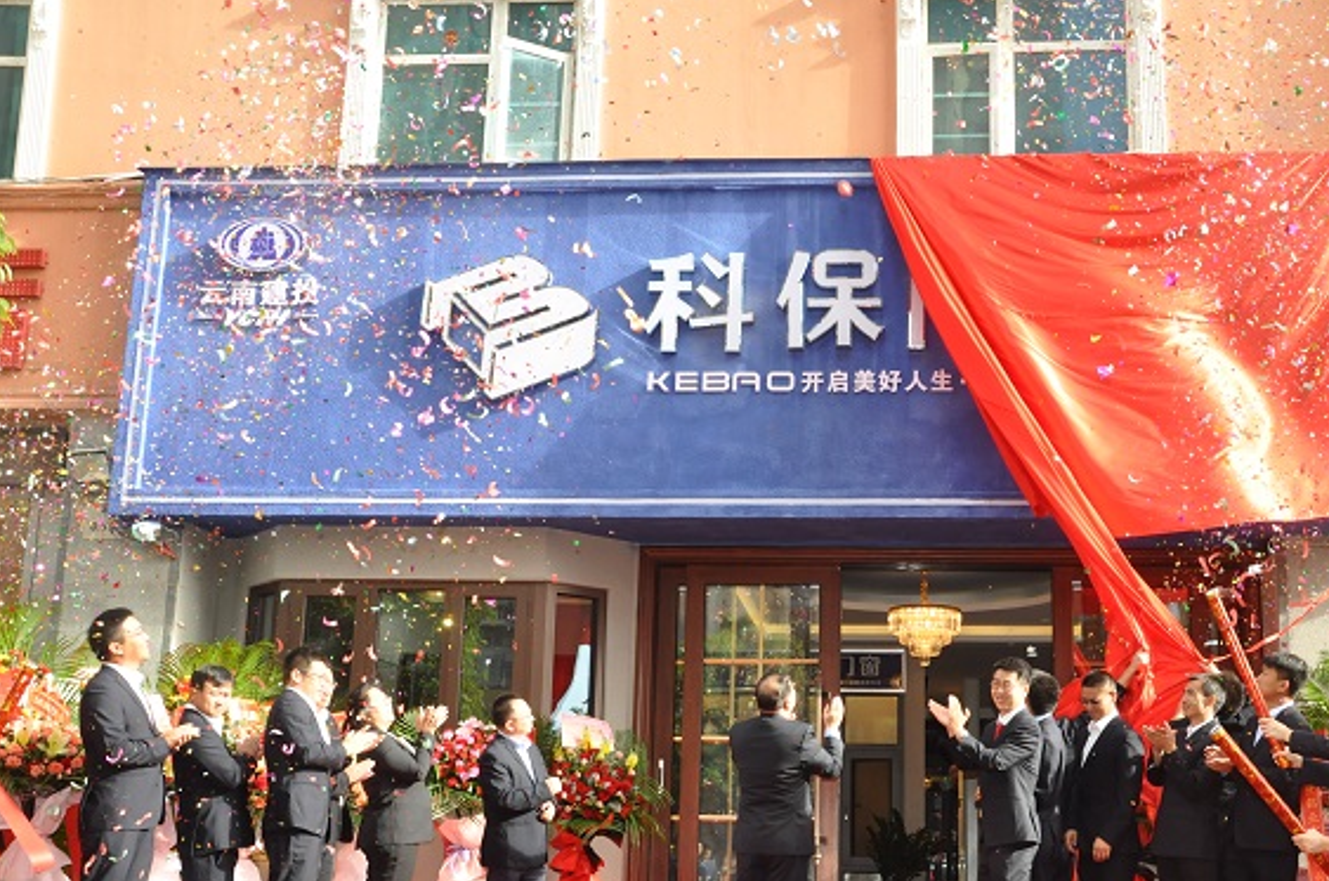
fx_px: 1511
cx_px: 803
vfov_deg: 32.4
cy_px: 541
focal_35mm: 41
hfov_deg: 47.2
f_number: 8
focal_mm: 22
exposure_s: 1/200
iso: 800
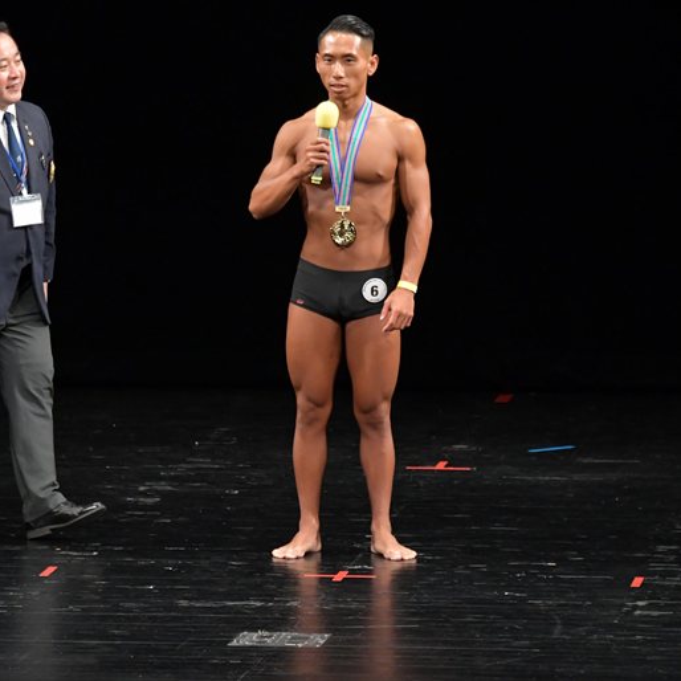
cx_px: 173
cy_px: 340
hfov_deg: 5.1
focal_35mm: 346
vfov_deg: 5.1
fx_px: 7701
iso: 3200
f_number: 5.6
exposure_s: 1/400
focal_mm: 180
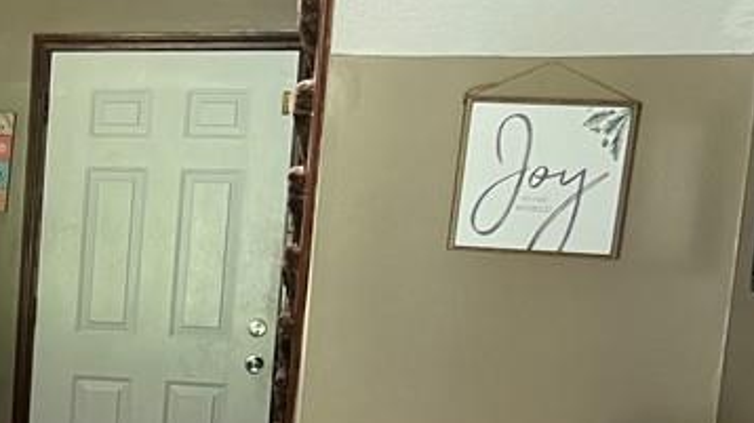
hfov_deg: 23.1
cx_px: -242
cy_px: 452
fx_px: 1619
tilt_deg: -10.1
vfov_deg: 14.6
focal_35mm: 81
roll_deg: -1.1
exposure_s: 1/60
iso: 250
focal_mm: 5.7
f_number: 1.5
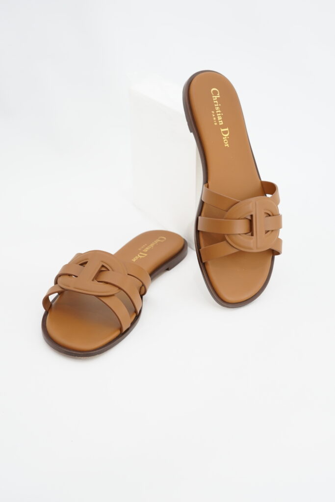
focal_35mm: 50
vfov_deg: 39.6
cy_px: 251
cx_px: 168
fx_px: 698
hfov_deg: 27.0
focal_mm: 50
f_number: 6.3
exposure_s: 1/10
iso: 640
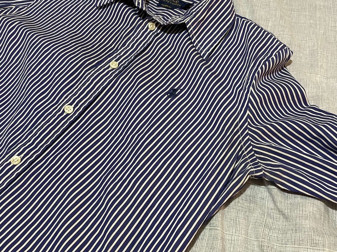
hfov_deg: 52.6
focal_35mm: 35
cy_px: 147
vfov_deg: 40.5
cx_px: 170
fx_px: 341
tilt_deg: -59.6
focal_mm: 4.2
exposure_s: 1/50
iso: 500
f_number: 1.6
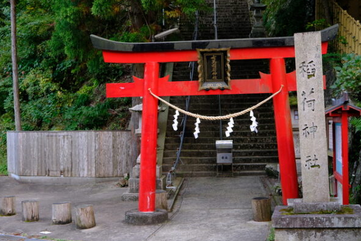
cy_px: 120
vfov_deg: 24.6
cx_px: 178
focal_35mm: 55
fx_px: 552
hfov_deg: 36.2
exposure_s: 1/52
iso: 1250
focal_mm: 35.8
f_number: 4
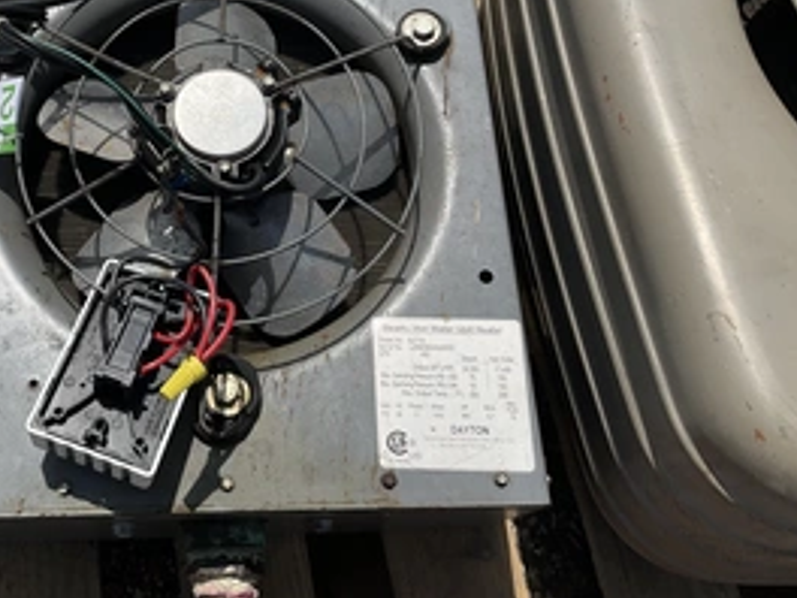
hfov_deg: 41.8
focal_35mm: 44
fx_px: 1013
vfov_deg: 32.6
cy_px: 193
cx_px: 208
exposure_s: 1/3534
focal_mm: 3
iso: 25
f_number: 1.8
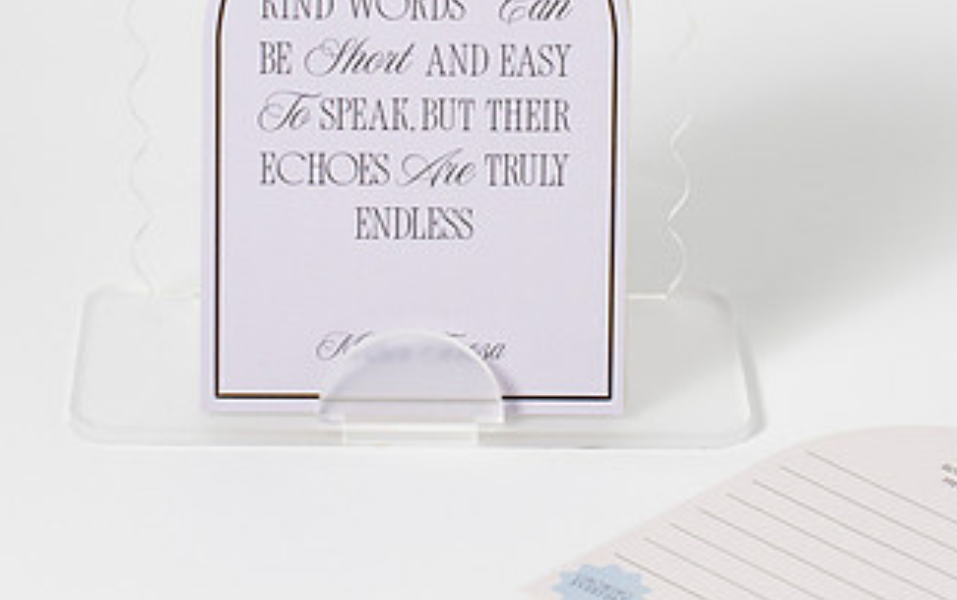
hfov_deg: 14.5
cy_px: 141
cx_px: 424
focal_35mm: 144
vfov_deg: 9.1
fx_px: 3758
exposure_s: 1/200
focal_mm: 50
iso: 200
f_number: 7.1
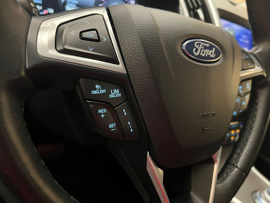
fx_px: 203
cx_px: 135
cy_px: 102
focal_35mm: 26
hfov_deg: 67.3
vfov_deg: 53.1
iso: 640
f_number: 1.6
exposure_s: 1/28
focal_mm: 5.1
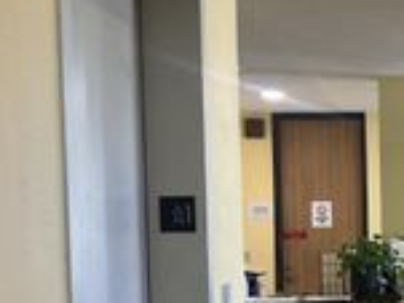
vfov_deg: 16.8
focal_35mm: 86
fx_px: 1003
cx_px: 433
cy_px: 302
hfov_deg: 21.7
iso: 125
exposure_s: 1/120
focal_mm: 5.7
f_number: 1.5
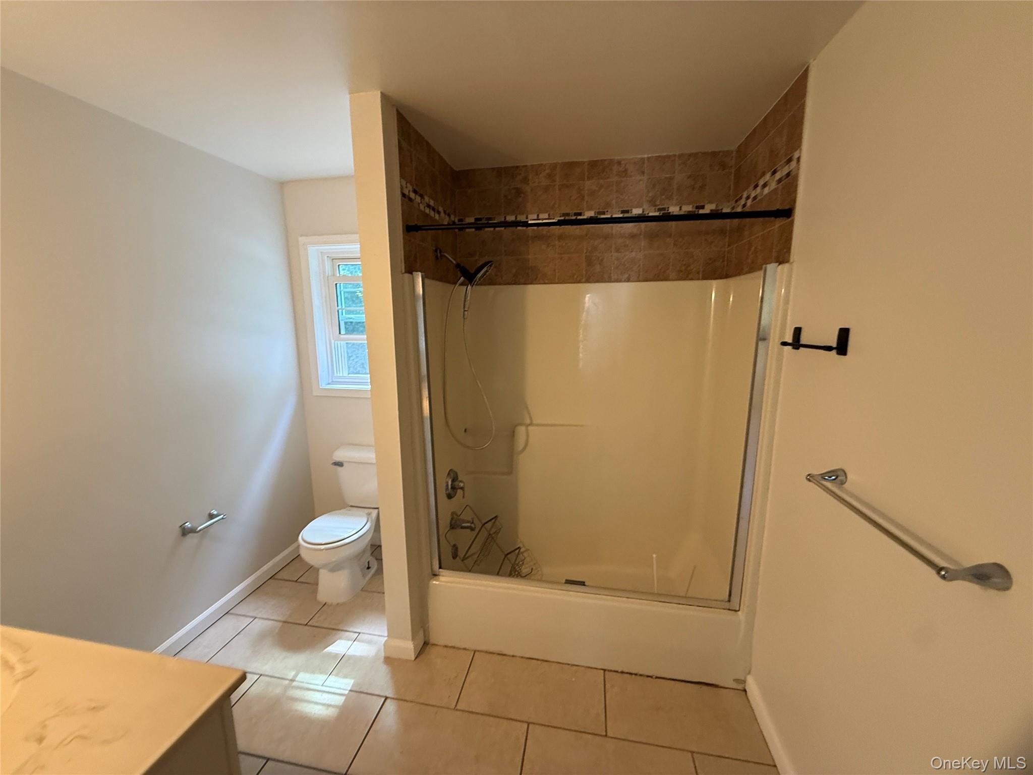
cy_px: 388
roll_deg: +1.1
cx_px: 516
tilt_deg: -9.8
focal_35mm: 14
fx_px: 418
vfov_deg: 85.7
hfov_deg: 102.1
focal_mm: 2.22
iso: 200
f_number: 2.2
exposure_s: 1/60
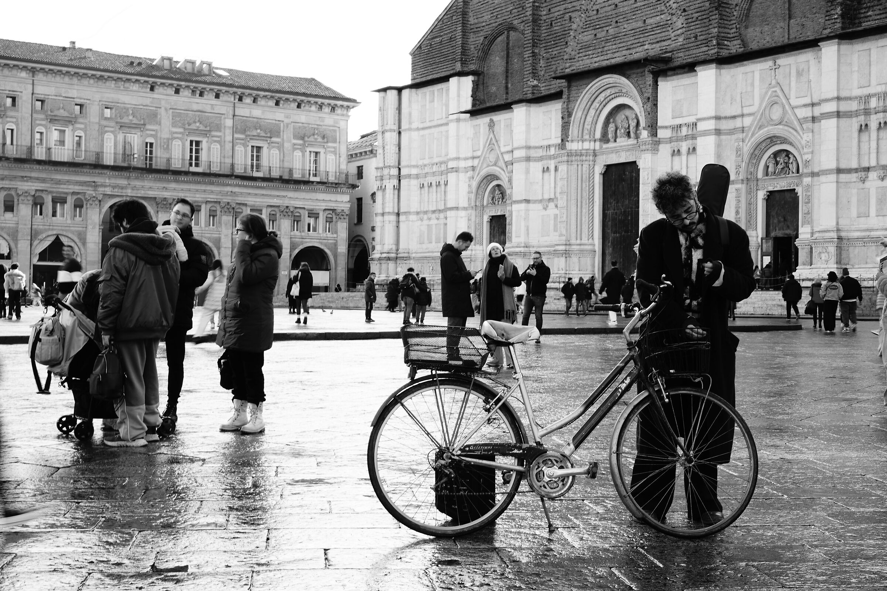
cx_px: 444
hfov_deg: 39.6
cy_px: 296
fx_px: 1232
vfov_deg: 27.0
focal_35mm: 50
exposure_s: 1/13
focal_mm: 50
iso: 200
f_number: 22
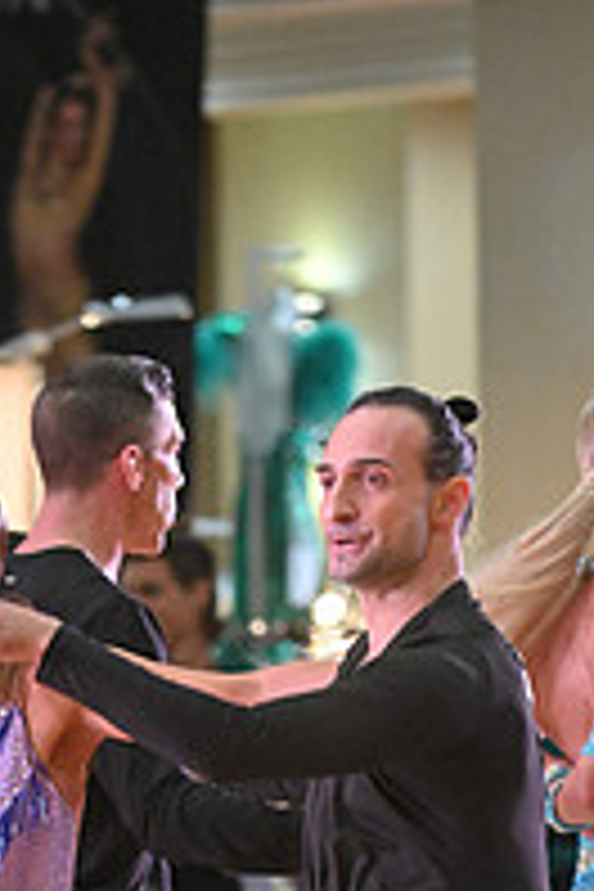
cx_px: 115
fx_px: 14478
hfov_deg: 2.4
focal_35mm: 585
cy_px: 1215
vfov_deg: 3.5
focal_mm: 200
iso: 4000
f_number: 4.5
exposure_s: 1/400
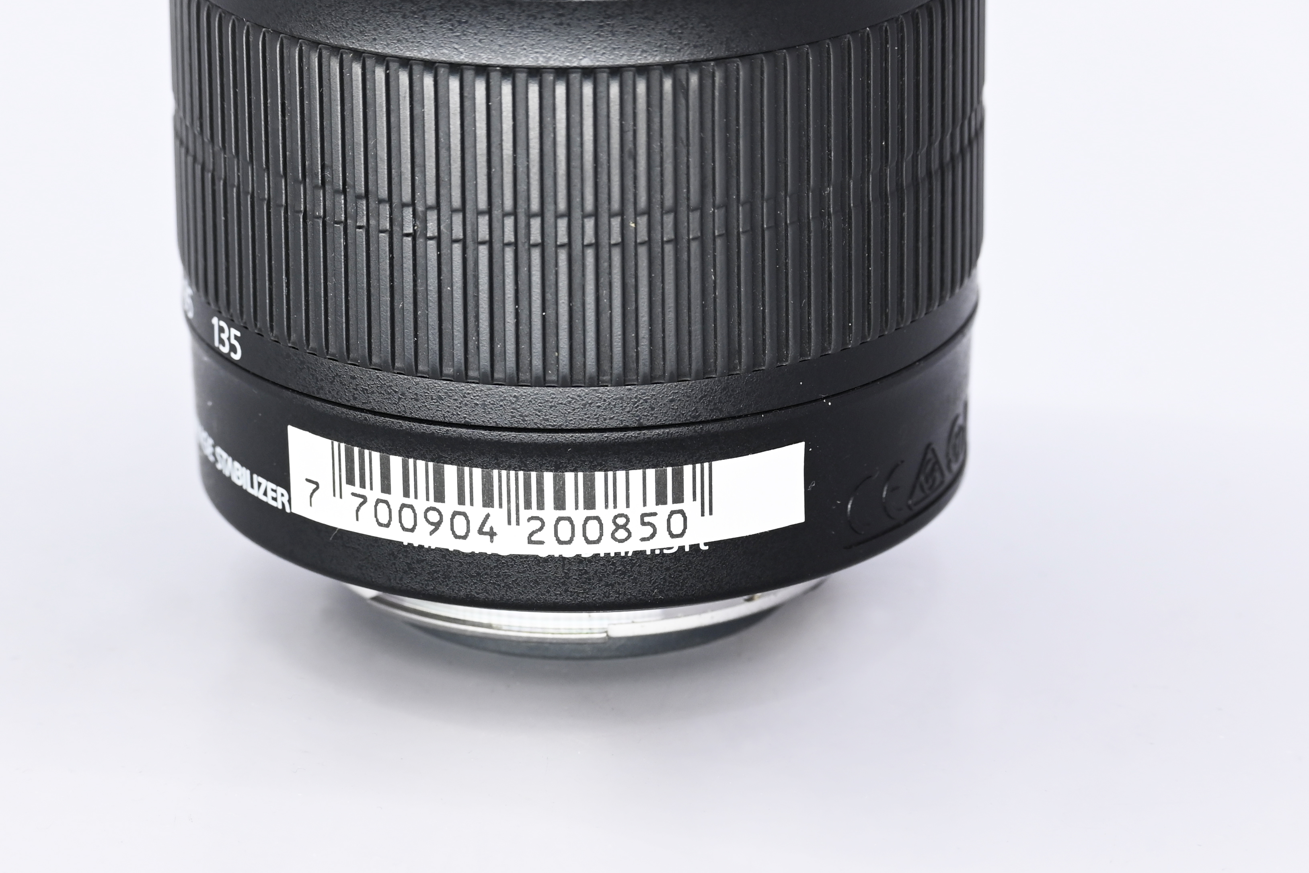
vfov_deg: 6.6
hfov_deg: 9.9
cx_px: 572
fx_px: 7563
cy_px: 497
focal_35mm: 208
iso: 500
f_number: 9
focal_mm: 115
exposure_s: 1/200
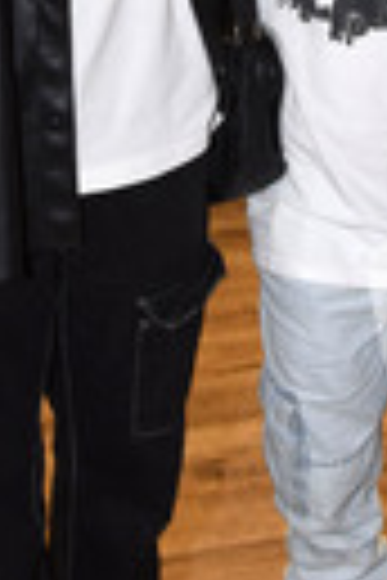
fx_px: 1403
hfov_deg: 15.7
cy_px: 63
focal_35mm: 87
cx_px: 189
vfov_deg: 22.8
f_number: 6.3
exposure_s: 1/100
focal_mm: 28
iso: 1250
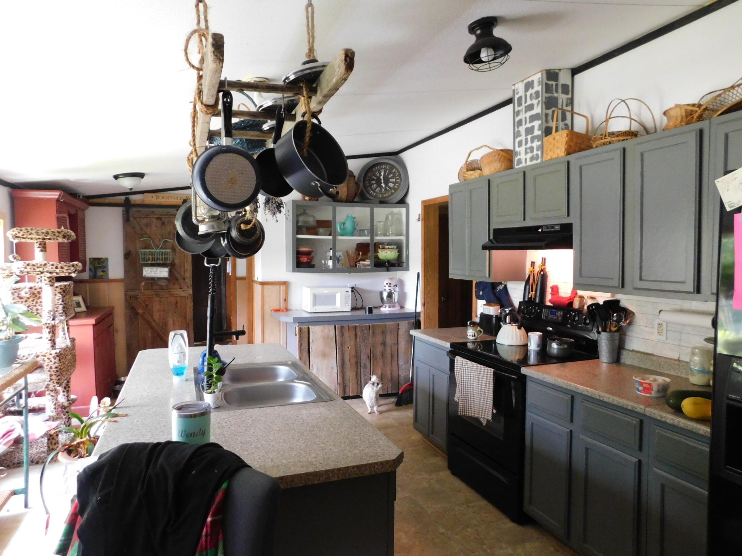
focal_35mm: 23
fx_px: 493
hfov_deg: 73.9
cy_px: 278
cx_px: 371
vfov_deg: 58.9
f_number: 3
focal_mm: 4
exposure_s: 1/25
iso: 400
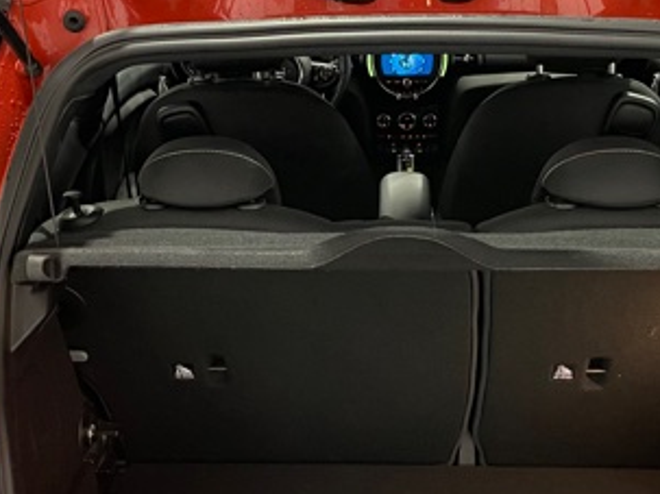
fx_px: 1048
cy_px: 359
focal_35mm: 55
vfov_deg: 26.3
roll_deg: +1.2
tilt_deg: -29.9
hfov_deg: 34.9
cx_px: 359
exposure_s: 1/33
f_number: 1.6
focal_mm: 4.2
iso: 640
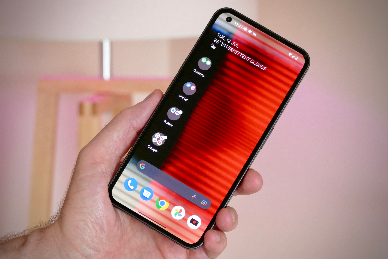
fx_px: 1455
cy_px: 130
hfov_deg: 15.2
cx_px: 194
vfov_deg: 10.2
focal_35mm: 135
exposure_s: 1/80
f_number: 4.5
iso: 1000
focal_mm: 49.07
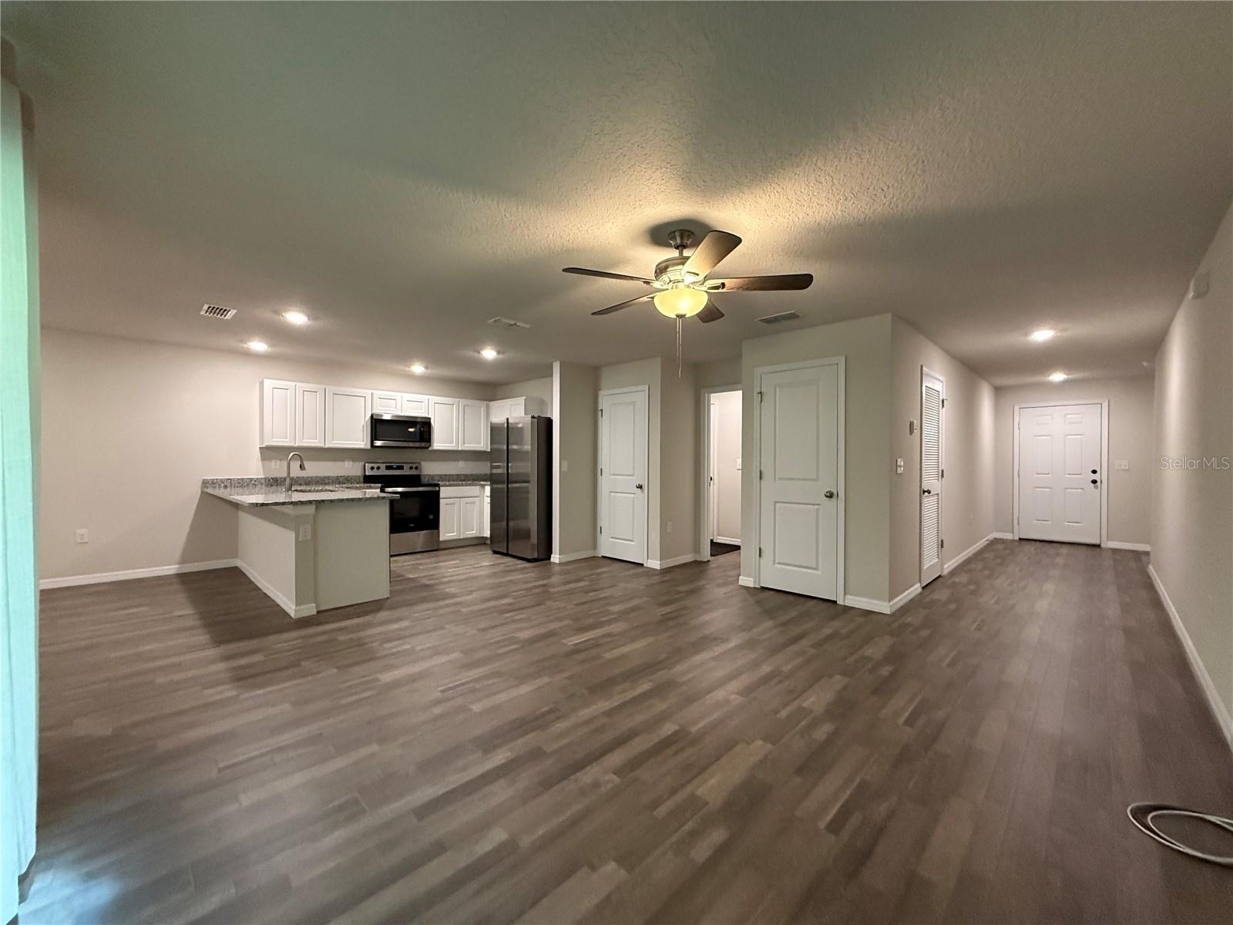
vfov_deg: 85.7
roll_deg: -0.3
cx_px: 616
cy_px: 462
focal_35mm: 14
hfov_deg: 102.1
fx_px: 499
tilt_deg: +0.3
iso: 640
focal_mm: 2.22
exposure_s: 1/120
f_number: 2.2
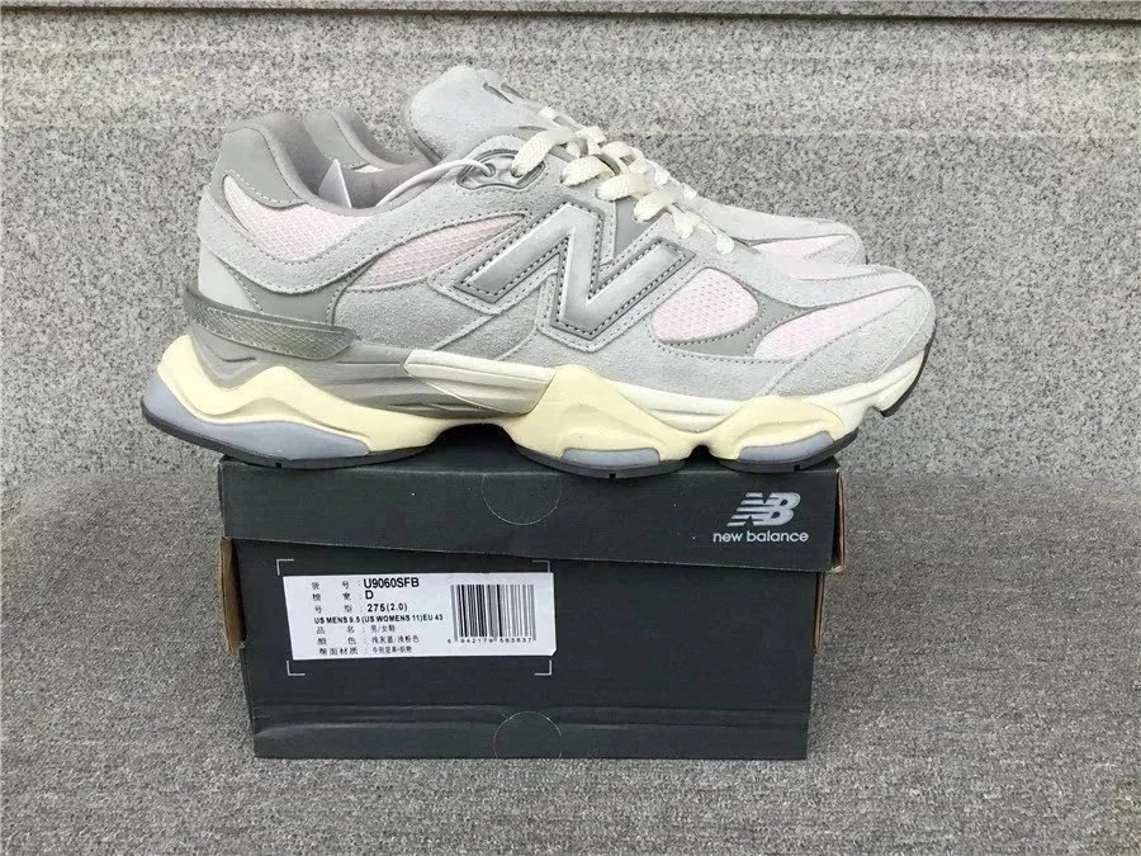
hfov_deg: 58.4
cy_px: 428
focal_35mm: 31
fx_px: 1022
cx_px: 570
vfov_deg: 45.4
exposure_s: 1/197
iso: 25
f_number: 2.4
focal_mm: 3.3
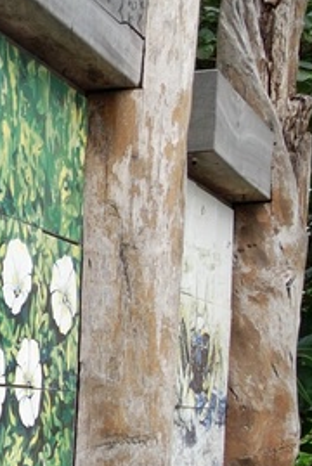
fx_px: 1478
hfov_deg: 9.8
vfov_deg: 17.5
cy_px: 469
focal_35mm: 114
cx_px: -562
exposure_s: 1/40
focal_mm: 20
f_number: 5.6
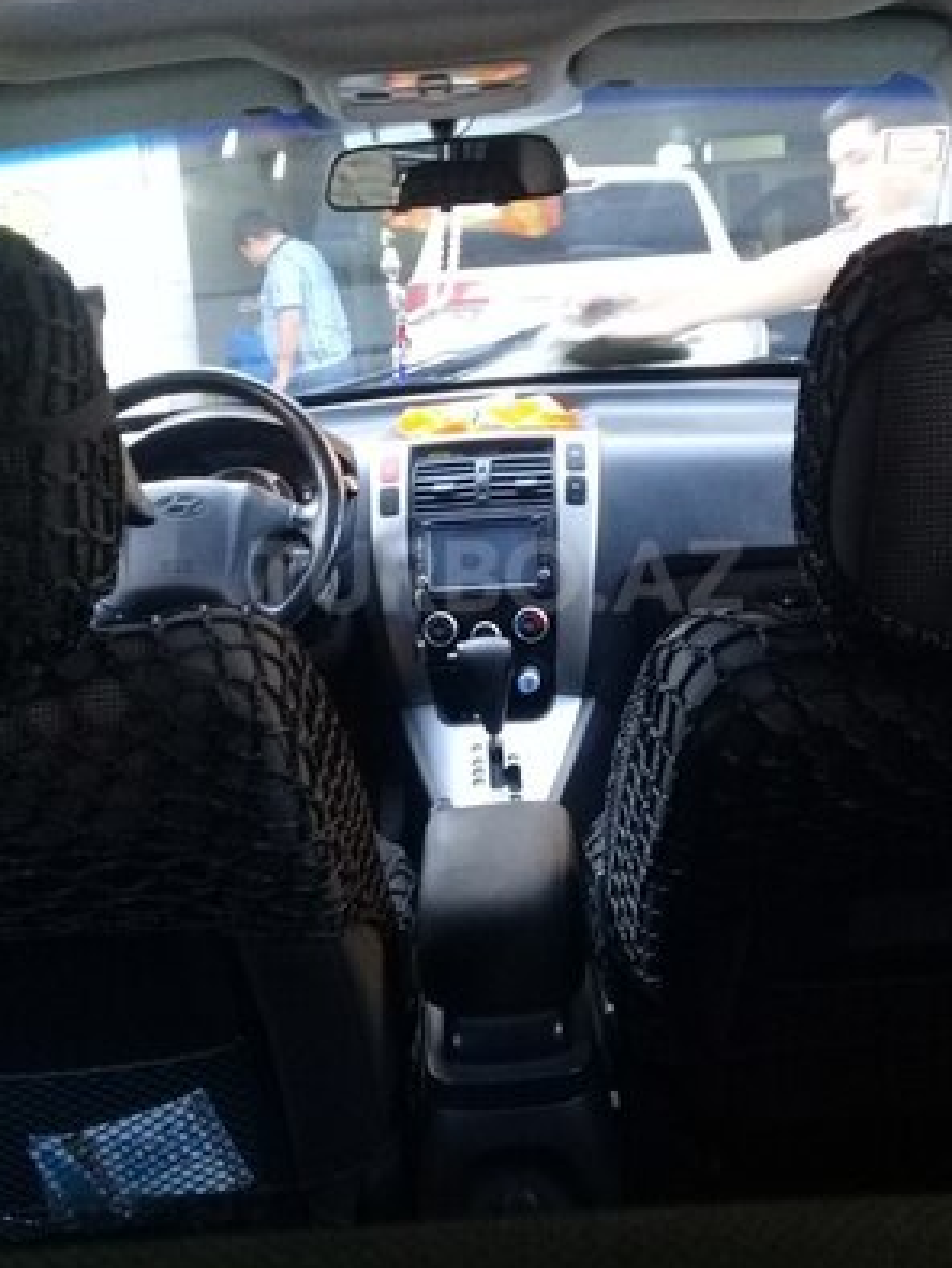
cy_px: 576
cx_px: 495
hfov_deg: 36.9
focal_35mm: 39
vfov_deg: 47.8
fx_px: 1429
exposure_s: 1/33
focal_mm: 3.3
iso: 200
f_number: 2.2
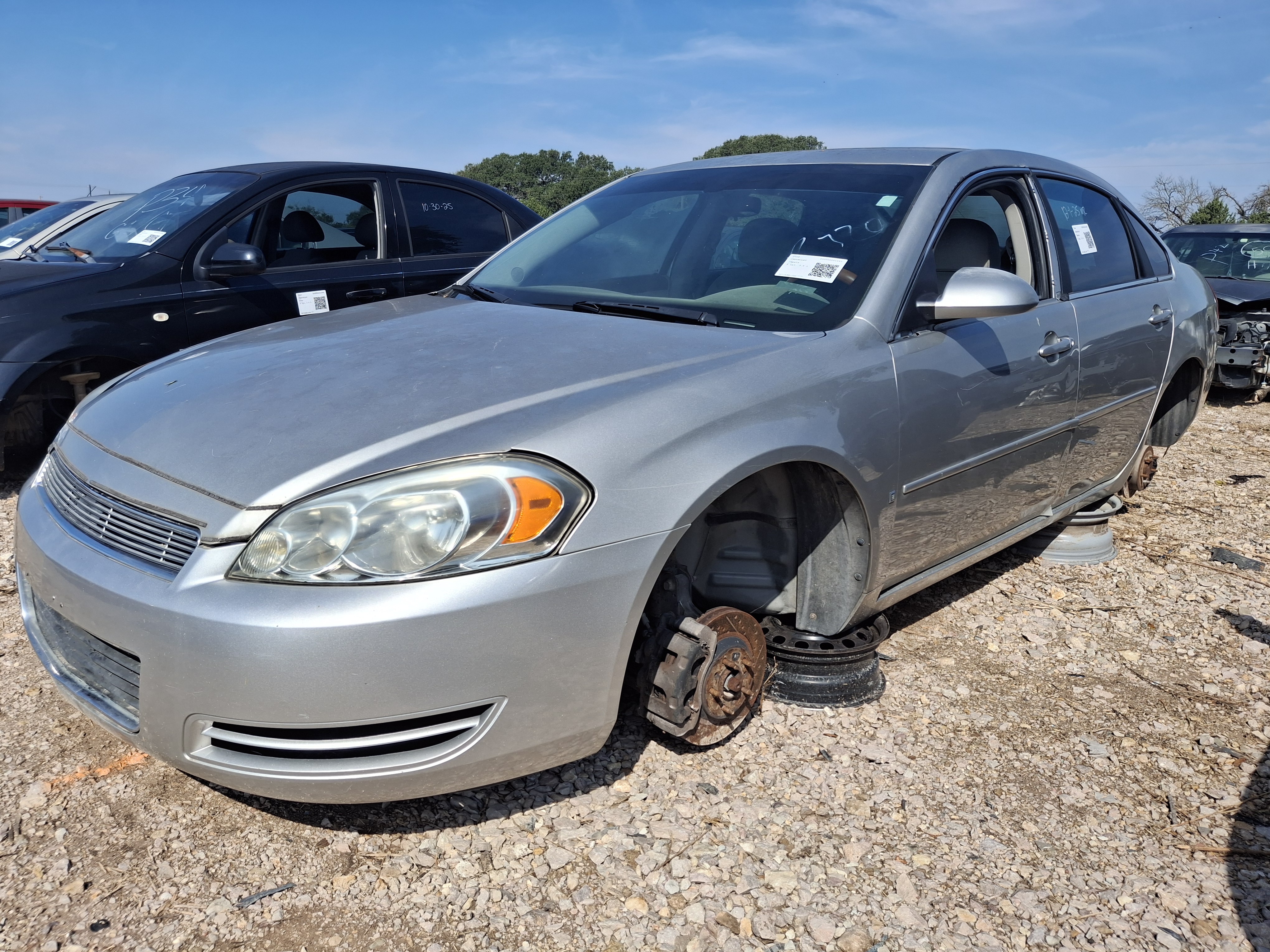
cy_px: 476
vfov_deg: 54.9
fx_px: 917
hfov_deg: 69.4
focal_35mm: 25
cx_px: 635
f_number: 1.8
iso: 32
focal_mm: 4.69
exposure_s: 1/2242
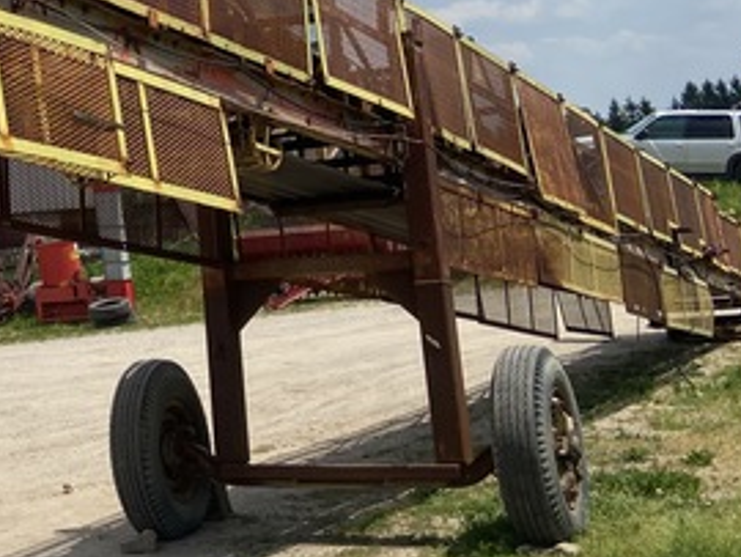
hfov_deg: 23.2
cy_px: 5
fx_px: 1650
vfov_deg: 18.7
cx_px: -145
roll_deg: +4.2
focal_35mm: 77
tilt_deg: +6.4
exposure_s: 1/4808
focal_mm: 4.25
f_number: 1.8
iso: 32
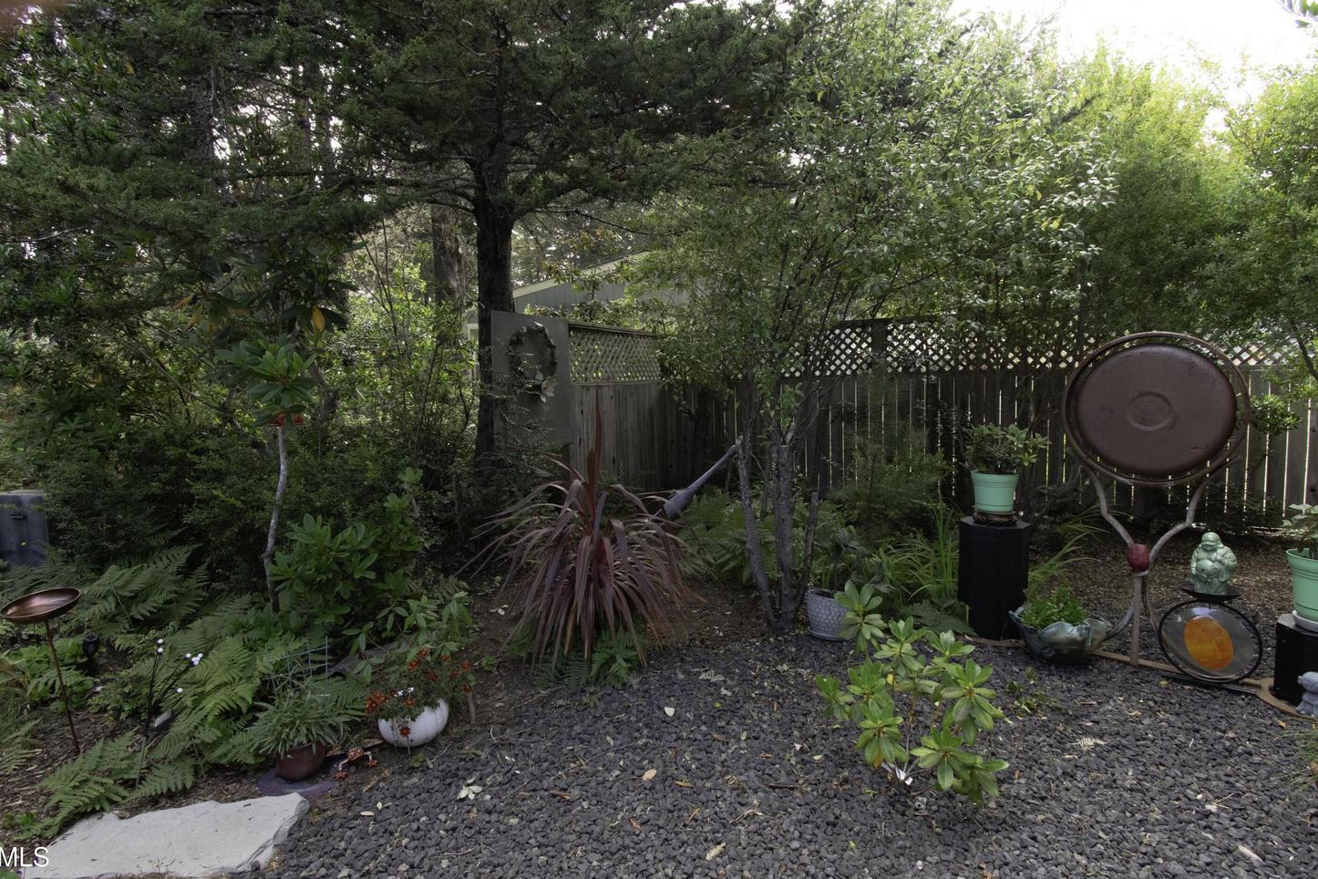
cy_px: 433
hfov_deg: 91.5
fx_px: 642
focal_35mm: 18
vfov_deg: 68.8
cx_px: 656
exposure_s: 1/400
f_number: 8
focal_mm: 11
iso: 500
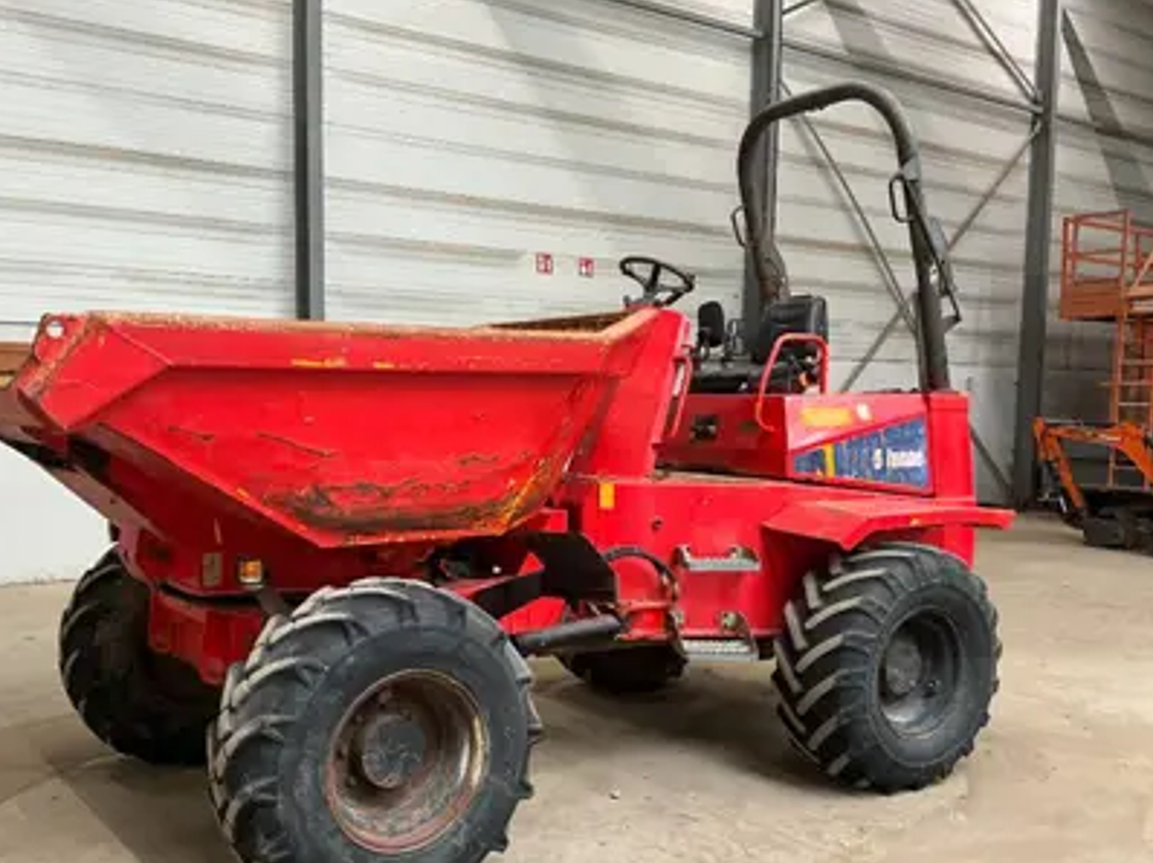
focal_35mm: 35
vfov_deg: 40.5
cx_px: 492
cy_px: 518
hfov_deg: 52.5
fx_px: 1165
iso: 125
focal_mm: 3
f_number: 1.8
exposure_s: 1/60
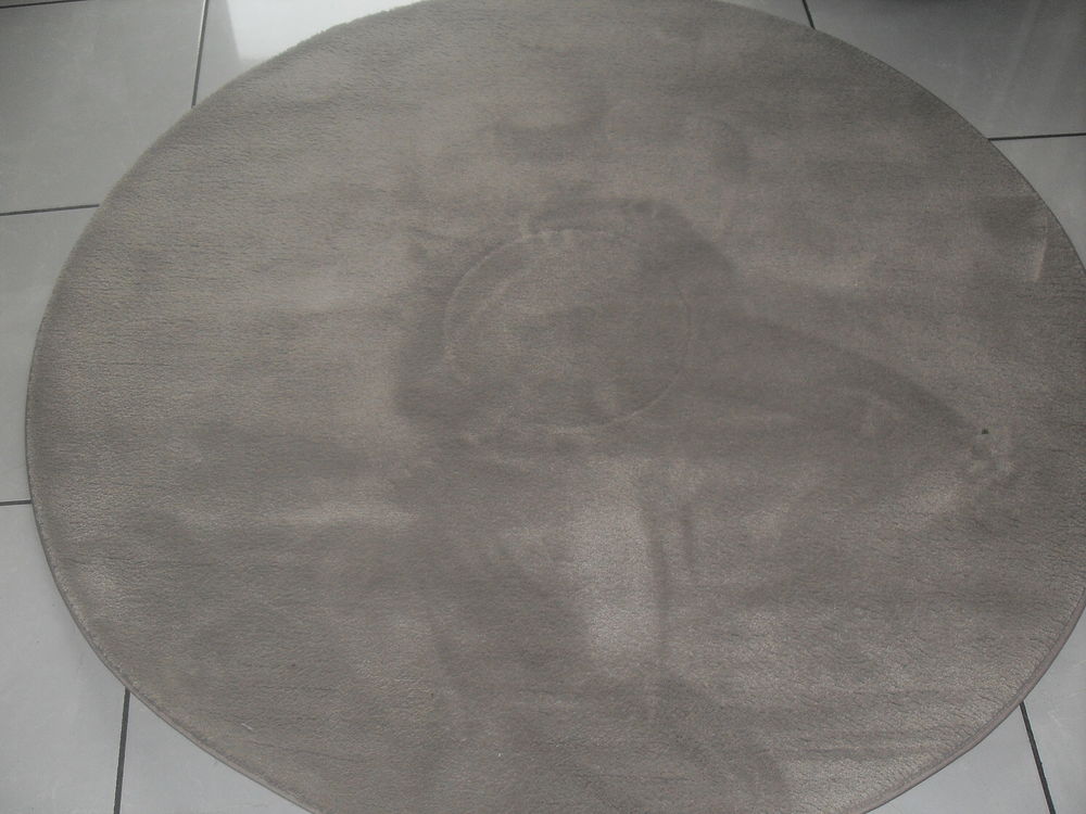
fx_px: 1161
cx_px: 543
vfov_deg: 38.7
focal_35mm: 37
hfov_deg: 50.1
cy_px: 407
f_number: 2.8
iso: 100
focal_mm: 6.3
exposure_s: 1/45
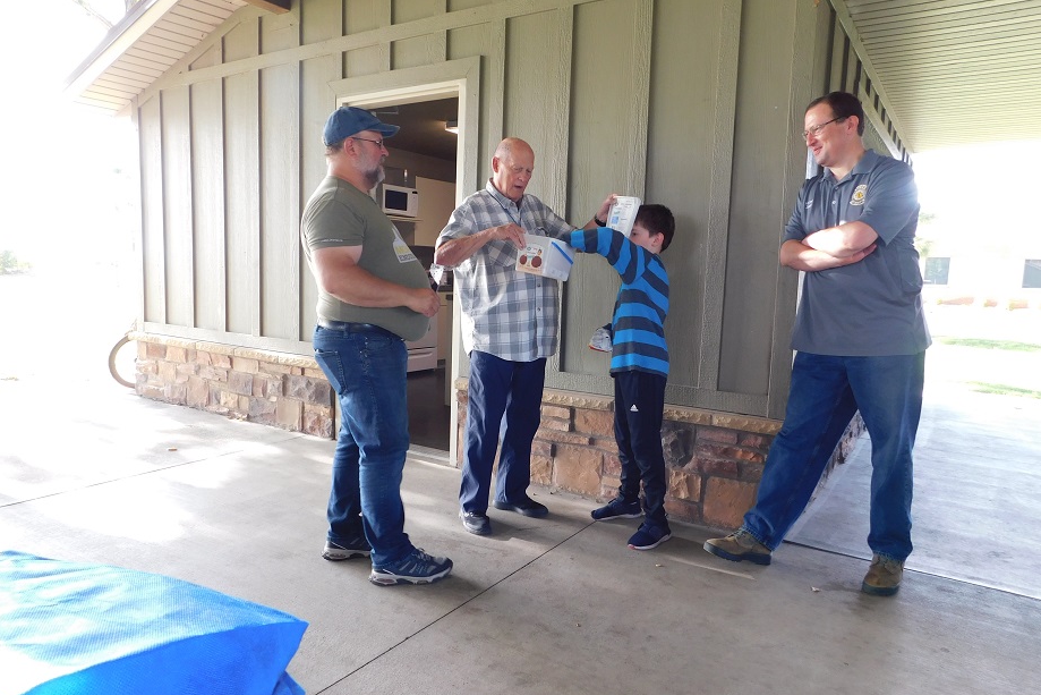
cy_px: 354
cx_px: 521
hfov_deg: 73.7
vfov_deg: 53.1
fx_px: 694
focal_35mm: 24
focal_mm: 4
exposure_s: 1/40
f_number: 3
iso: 125
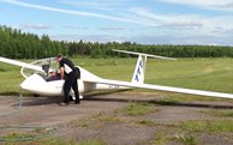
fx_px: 457
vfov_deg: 18.1
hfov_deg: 28.6
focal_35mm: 72
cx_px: 118
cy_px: 79
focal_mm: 4.13
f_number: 2.4
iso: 50
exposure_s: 1/1695
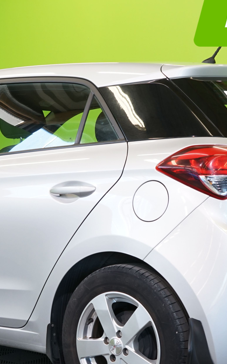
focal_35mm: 86
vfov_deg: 24.0
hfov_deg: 15.2
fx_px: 852
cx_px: 84
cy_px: 236
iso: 500
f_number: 6.3
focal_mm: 35
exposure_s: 1/40
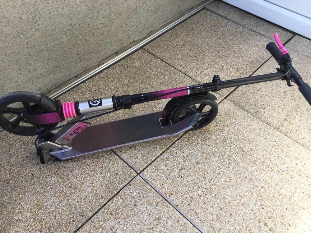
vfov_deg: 45.4
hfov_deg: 58.4
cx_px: 156
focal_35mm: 31
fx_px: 279
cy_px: 116
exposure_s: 1/107
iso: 25
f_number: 2.4
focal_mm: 3.3
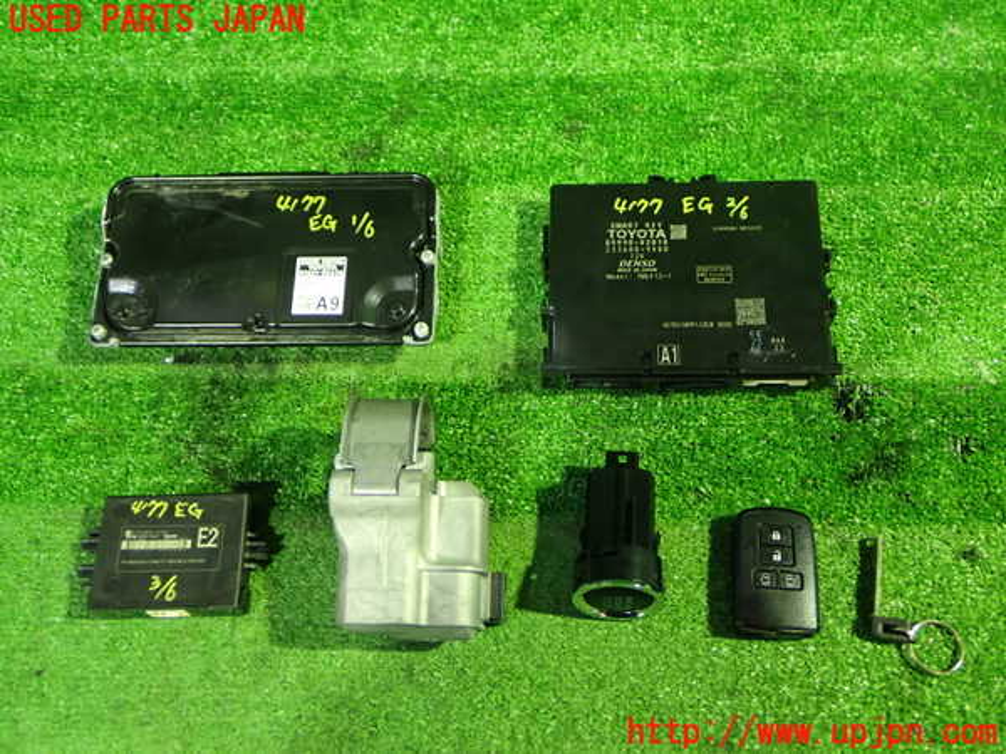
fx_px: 1104
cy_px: 377
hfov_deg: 49.0
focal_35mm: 38
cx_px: 503
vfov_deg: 37.7
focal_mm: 6.83
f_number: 2.7
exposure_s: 1/20
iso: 800
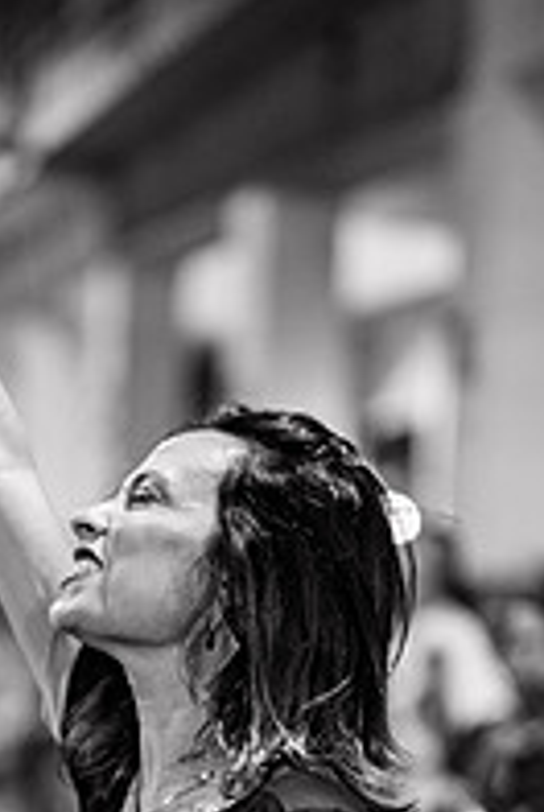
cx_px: 148
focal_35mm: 114
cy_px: 820
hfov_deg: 12.0
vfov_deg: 17.5
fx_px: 2575
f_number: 1.2
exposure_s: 1/320
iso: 2500
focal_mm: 50
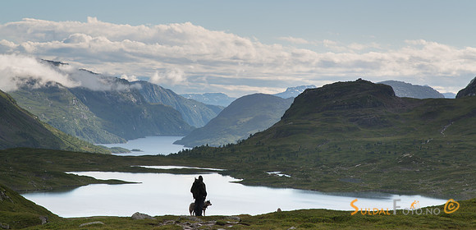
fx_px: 1512
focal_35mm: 124
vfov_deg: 8.7
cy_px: 102
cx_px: 218
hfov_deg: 17.9
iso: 100
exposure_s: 1/200
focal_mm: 105
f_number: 10
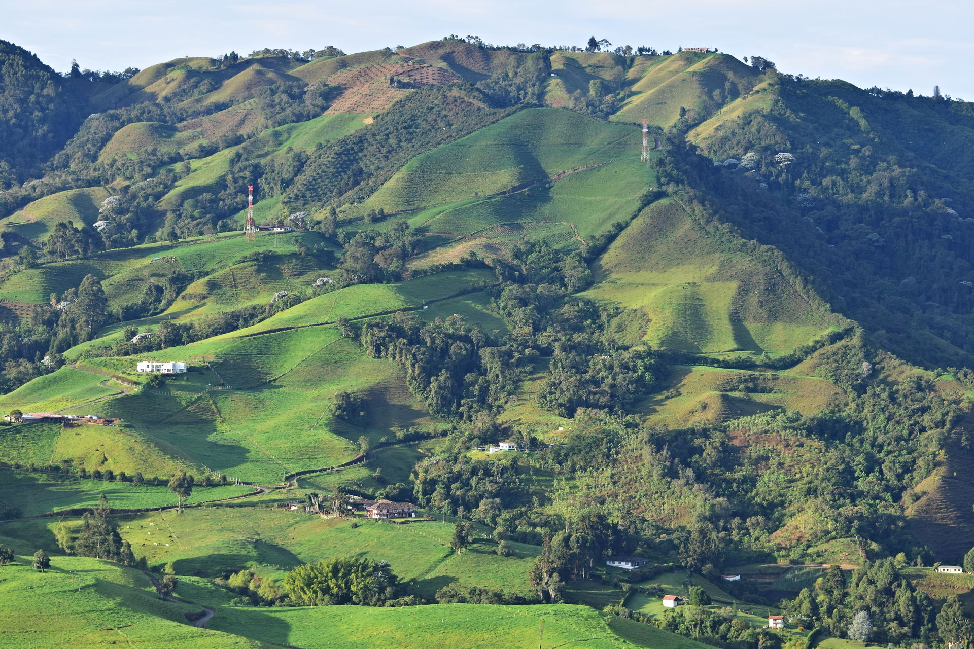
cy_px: 324
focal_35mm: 105
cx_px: 487
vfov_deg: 13.0
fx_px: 2841
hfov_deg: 19.5
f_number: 5
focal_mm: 70
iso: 200
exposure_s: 1/640
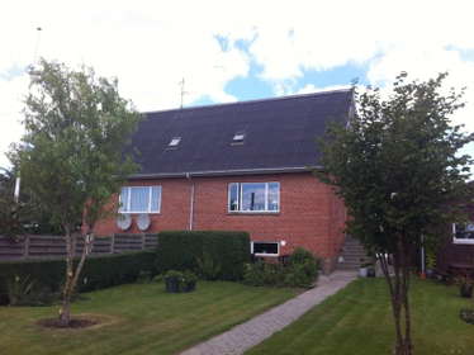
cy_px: 178
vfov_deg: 40.7
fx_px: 479
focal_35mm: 35
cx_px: 237
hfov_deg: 52.7
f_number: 2.8
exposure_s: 1/511
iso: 80
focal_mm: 3.85
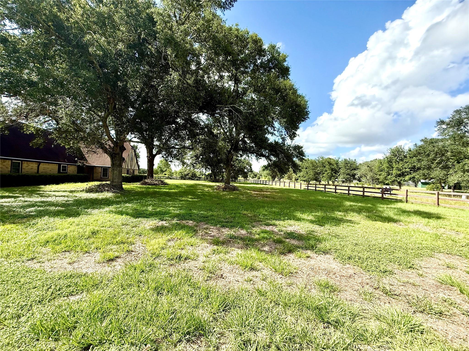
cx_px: 234
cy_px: 176
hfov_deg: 102.1
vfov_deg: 85.7
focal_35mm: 14
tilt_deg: +2.3
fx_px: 190
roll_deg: -2.0
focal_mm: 2.22
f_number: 2.2
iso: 64
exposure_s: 1/1795
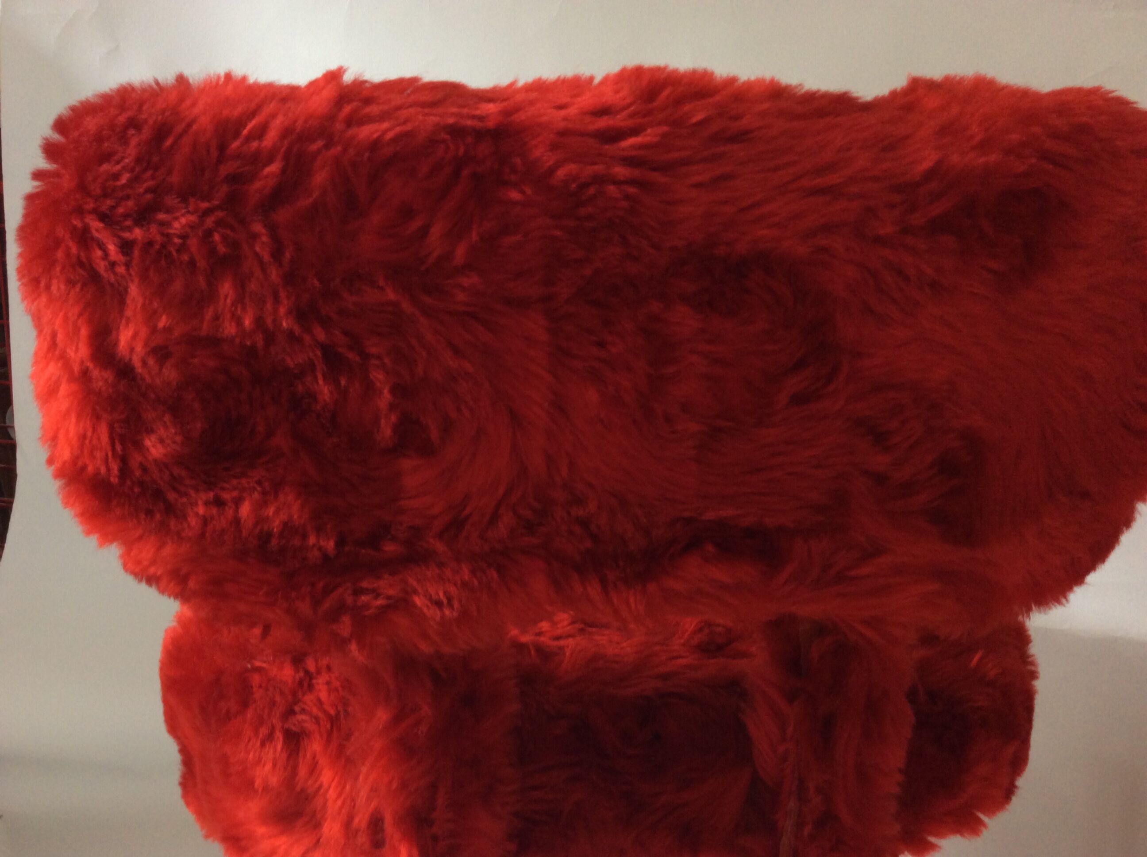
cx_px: 574
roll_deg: +2.1
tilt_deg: -20.4
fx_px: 1059
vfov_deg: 44.1
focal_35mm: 32
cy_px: 428
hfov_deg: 56.9
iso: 50
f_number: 2.4
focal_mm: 3.3
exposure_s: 1/25
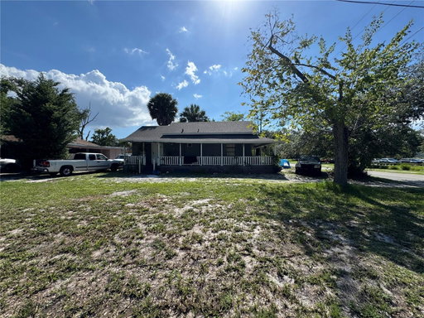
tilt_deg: -1.6
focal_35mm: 14
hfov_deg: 102.1
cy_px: 159
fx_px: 171
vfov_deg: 85.7
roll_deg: -0.6
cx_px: 212
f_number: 2.2
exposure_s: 1/2415
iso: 50
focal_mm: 2.22
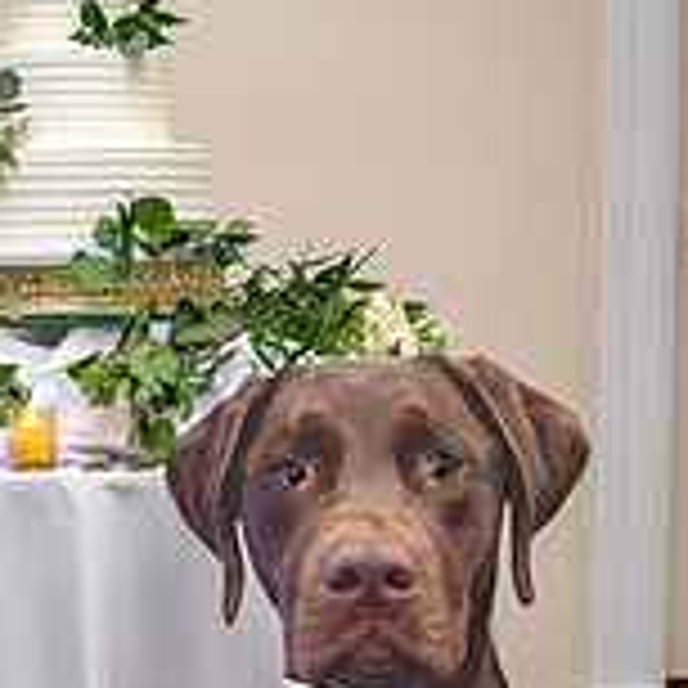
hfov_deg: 17.1
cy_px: 495
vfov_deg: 17.3
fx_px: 2249
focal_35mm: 100
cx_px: 56
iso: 800
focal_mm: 40
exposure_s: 1/160
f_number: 4
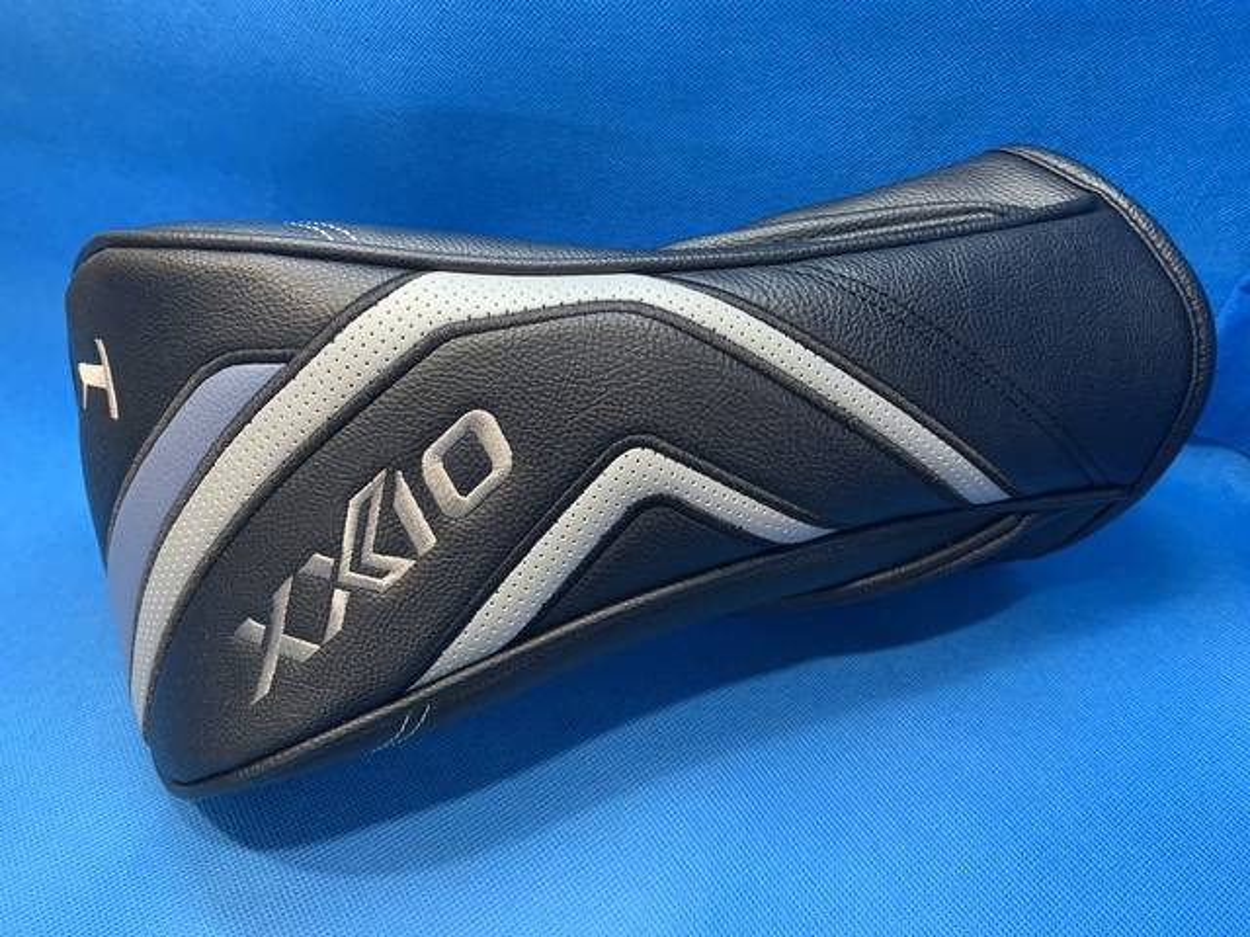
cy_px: 468
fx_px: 939
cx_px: 625
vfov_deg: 53.1
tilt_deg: -47.1
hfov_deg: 67.3
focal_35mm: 26
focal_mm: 4.25
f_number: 1.8
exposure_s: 1/60
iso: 160
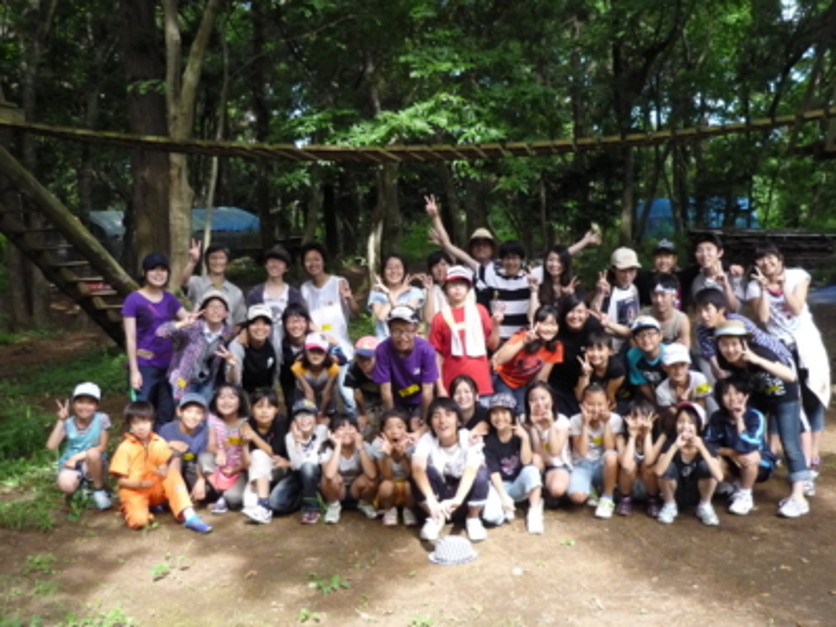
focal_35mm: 38
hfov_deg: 49.0
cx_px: 418
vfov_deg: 37.7
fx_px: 918
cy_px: 314
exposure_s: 1/320
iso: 400
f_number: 2.8
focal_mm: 5.5
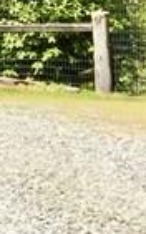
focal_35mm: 223
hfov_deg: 4.8
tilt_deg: +6.4
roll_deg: -0.9
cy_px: -23
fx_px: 1421
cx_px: -616
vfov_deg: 9.3
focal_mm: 4.15
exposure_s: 1/1799
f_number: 2.2
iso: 32
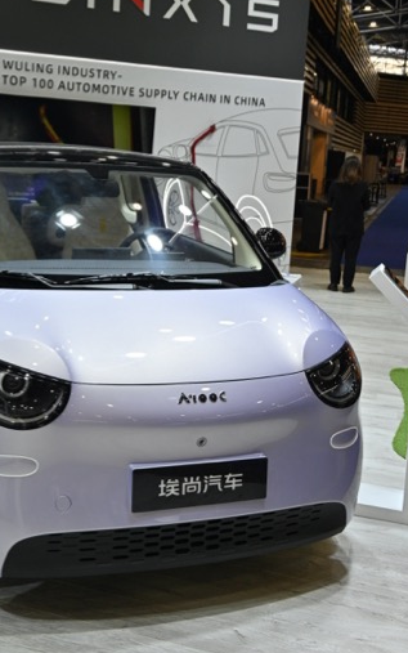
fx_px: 800
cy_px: 269
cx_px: 141
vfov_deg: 44.2
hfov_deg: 28.4
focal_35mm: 45
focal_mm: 35
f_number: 7.1
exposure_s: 1/200
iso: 640
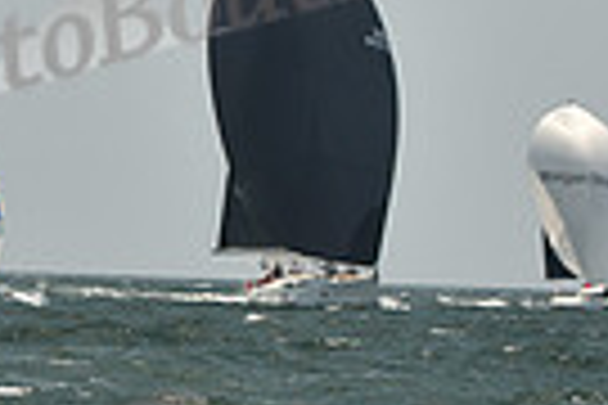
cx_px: -419
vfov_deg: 3.5
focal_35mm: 387
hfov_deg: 5.3
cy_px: -146
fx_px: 6535
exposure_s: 1/640
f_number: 6.3
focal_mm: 90
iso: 250
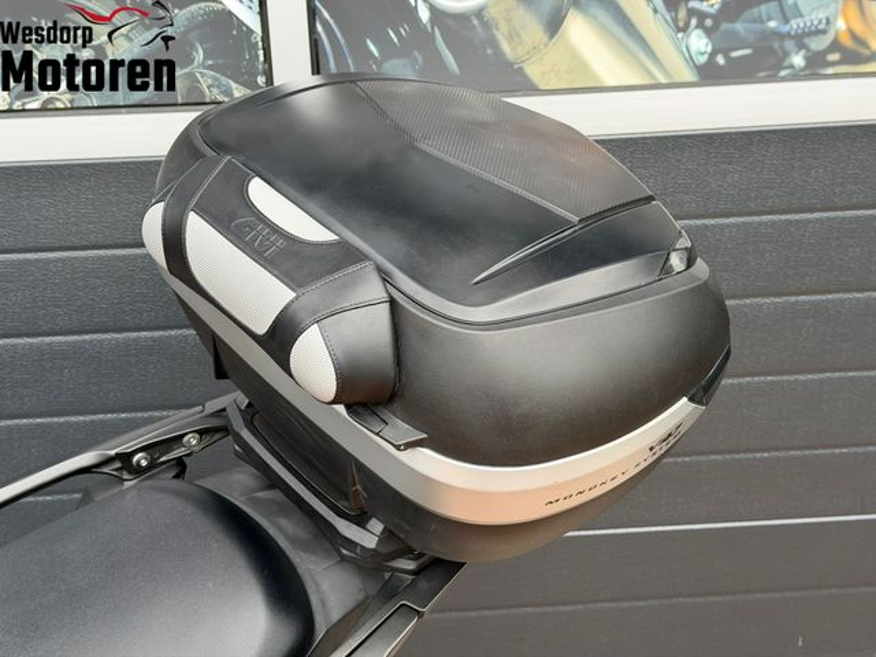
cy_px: 328
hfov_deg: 39.7
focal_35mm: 48
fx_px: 1215
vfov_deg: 30.3
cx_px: 438
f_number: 1.78
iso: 80
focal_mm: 6.76
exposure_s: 1/733
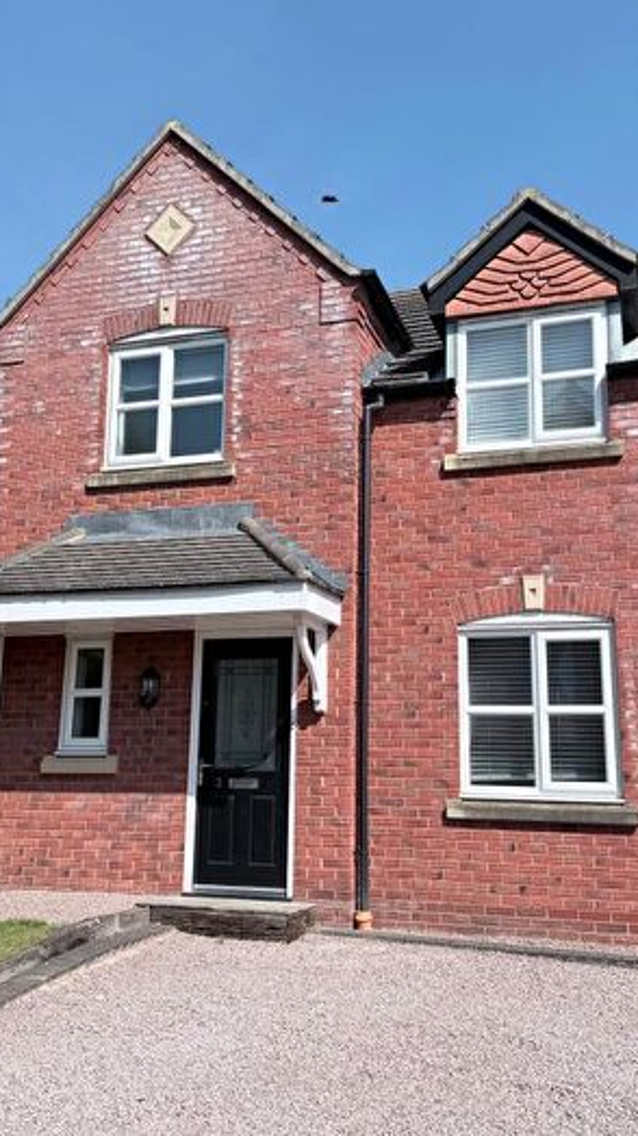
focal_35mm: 35
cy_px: 568
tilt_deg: +11.2
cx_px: 302
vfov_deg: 56.6
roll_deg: -0.9
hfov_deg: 33.7
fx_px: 1053
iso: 80
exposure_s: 1/5319
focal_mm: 6.76
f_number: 1.78
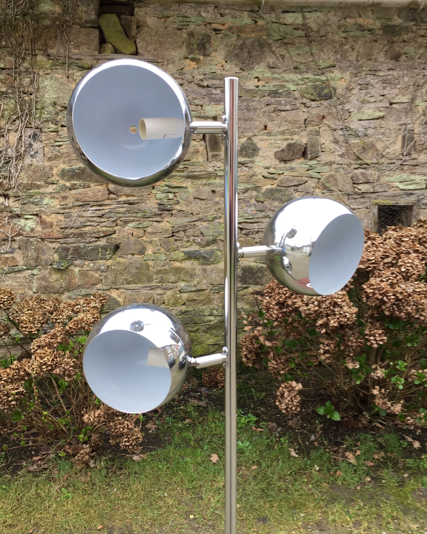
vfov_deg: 57.2
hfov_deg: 47.1
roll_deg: +0.4
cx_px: 214
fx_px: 490
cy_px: 254
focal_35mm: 31
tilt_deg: -10.4
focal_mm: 4.15
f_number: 2.2
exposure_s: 1/100
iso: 32
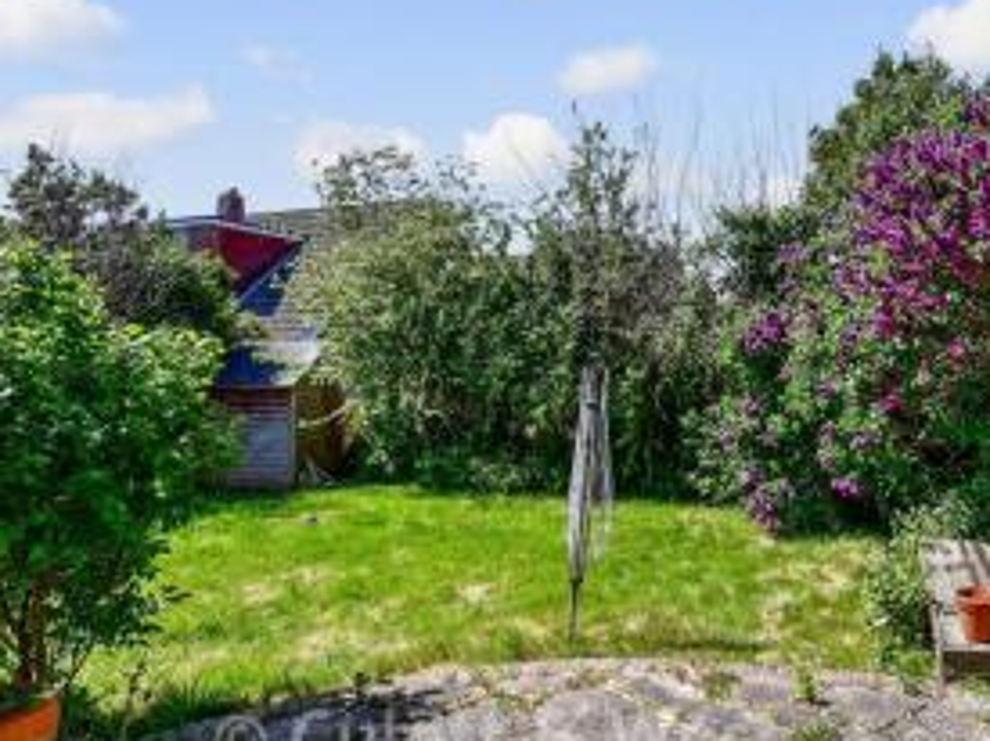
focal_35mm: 25
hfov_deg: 64.2
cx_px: 770
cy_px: 347
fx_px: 715
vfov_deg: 54.8
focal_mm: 10
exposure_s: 1/320
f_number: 8
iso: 250
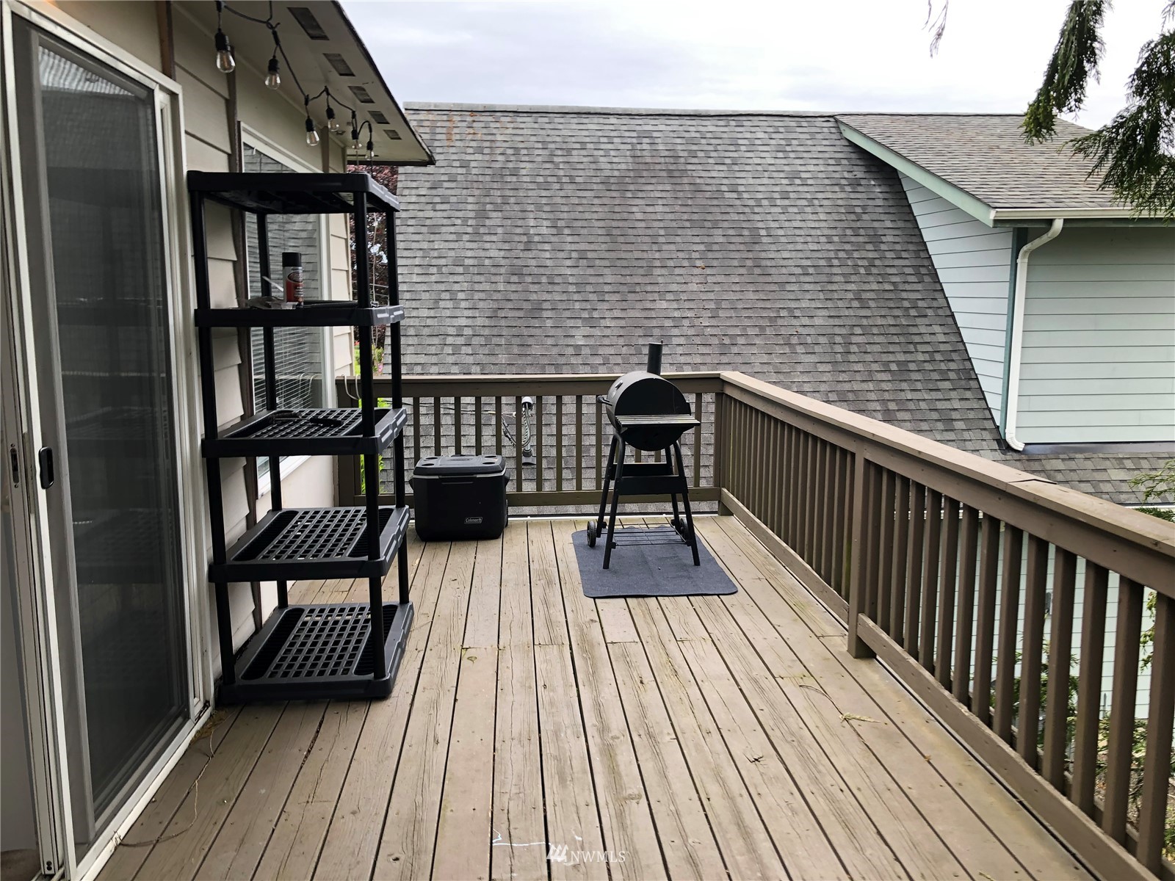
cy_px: 440
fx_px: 950
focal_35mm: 28
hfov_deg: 63.4
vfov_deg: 49.7
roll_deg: -0.1
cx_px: 588
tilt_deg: -4.7
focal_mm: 3.99
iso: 50
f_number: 1.8
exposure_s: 1/120
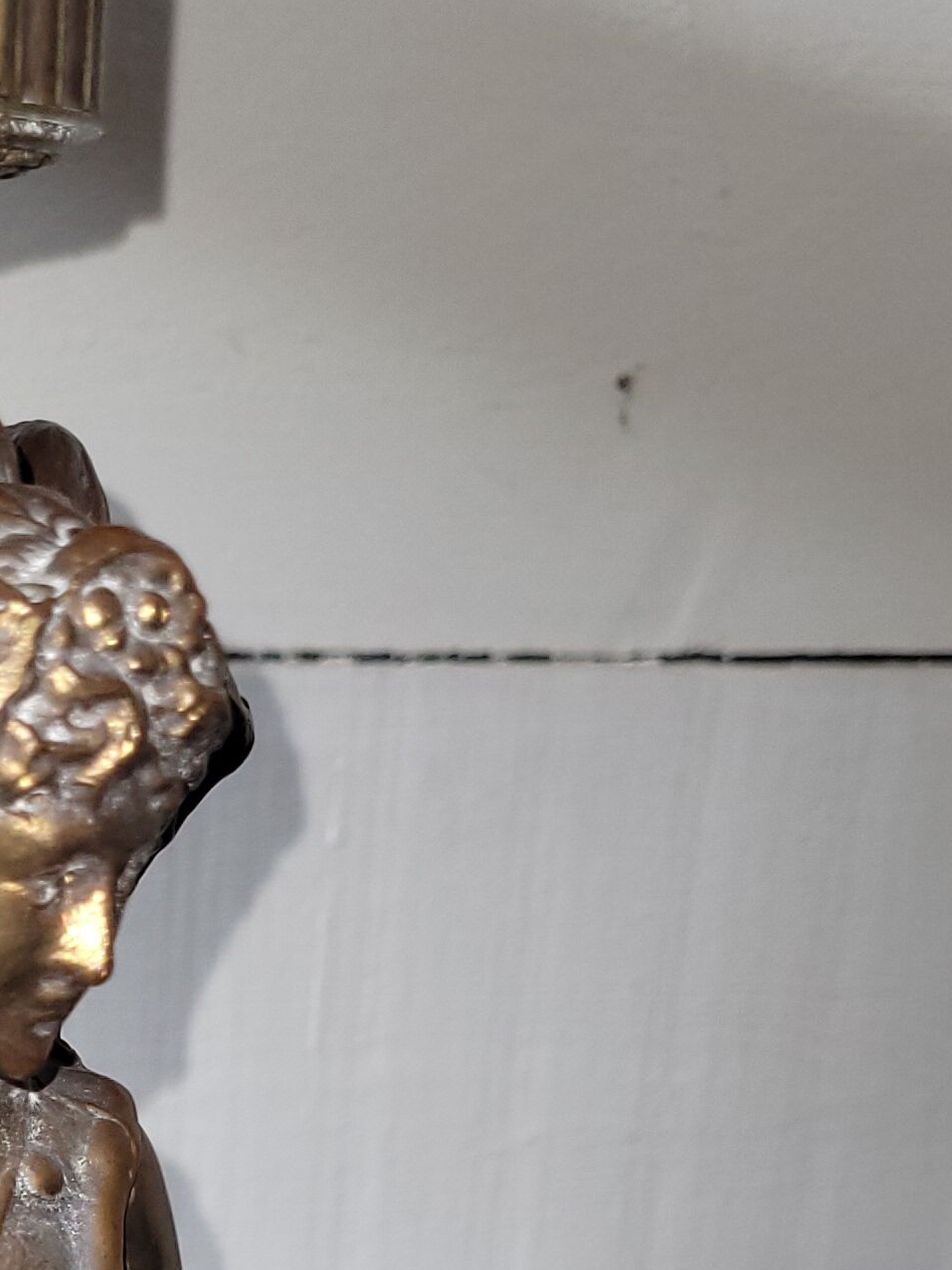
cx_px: -251
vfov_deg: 19.9
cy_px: 1989
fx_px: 3044
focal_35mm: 83
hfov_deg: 16.8
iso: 64
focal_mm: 5.4
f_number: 1.8
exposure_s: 1/50
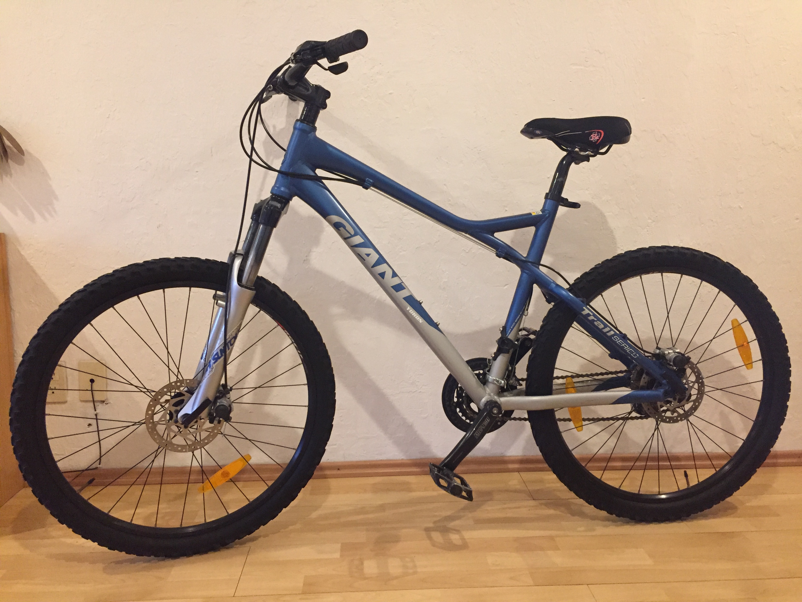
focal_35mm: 29
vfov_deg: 48.2
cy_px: 301
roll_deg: +1.0
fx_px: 672
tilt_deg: -9.8
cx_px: 401
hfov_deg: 61.7
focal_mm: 4.15
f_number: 2.2
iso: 250
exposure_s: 1/30
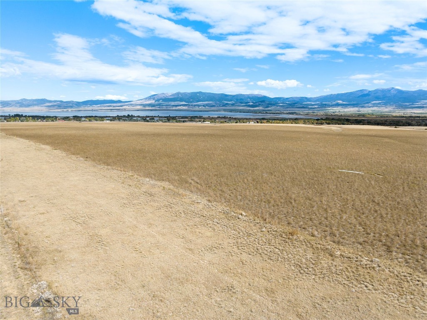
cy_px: 160
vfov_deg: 56.8
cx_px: 214
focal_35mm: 24
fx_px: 296
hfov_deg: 71.6
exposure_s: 1/160
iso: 100
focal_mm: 12.29
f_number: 2.8
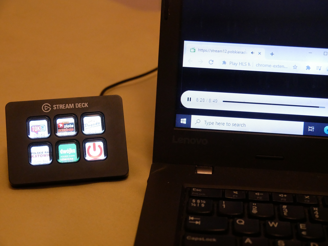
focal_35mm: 82
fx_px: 777
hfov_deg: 23.8
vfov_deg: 18.0
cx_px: 164
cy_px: 123
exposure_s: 1/60
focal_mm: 41
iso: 3200
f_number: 5.3
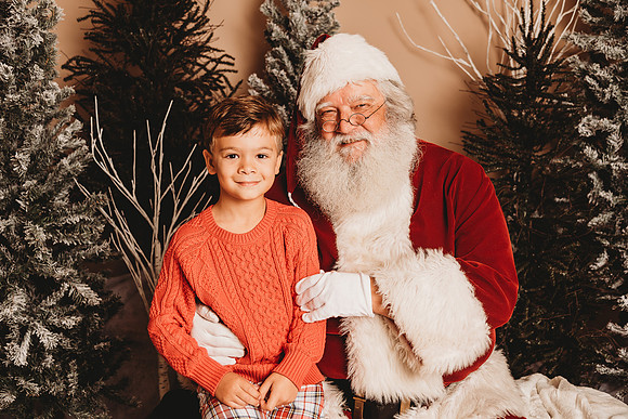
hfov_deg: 44.5
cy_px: 210
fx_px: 768
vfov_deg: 30.5
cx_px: 314
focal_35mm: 44
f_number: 4
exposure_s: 1/160
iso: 100
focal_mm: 44
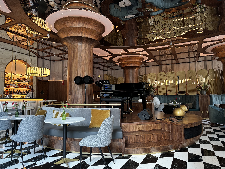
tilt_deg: +3.6
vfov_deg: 56.8
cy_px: 84
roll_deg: +0.7
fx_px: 156
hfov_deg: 71.6
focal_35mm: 24
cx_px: 112
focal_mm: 6.76
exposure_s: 1/117
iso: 200
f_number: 1.78
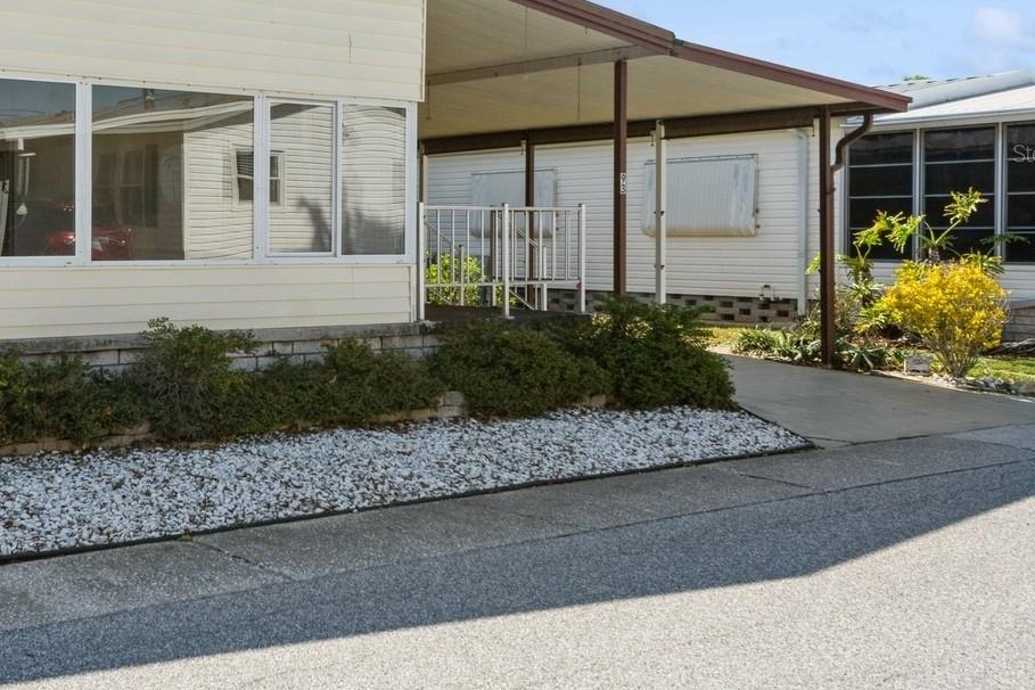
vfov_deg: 29.4
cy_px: 153
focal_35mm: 45
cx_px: 210
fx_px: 1290
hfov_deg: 41.8
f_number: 8
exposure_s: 1/800
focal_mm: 17
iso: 320
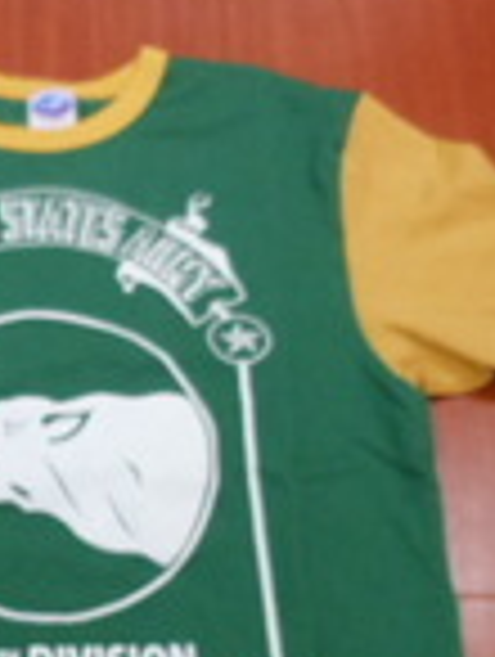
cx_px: 36
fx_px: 1274
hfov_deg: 21.4
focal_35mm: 67
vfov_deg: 28.1
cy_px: 560
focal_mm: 5
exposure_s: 1/30
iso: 320
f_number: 3.7
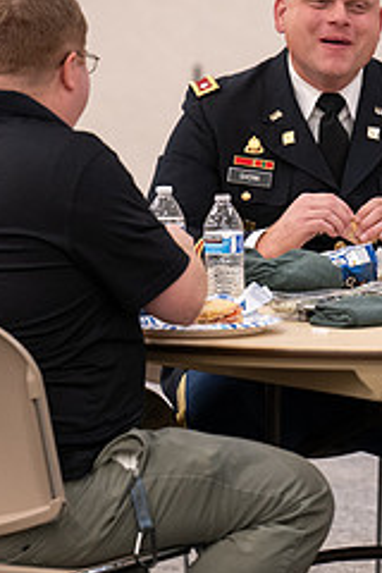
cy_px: 139
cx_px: 314
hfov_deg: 3.4
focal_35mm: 400
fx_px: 6366
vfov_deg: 5.2
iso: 1600
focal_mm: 145
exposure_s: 1/160
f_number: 3.5
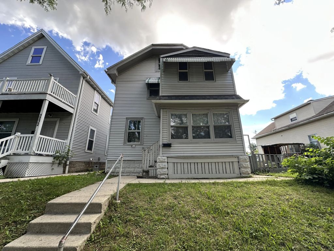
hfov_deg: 102.1
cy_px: 126
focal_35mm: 14
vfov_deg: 85.7
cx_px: 167
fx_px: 135
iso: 40
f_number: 2.2
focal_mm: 2.22
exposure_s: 1/212
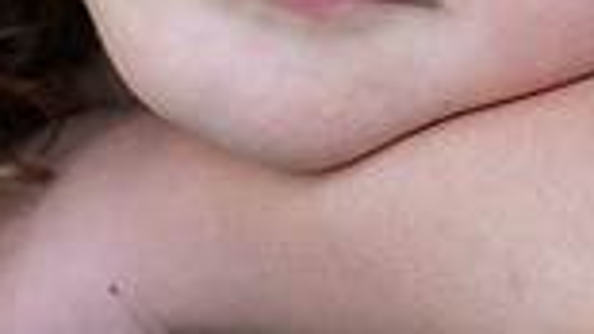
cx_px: 228
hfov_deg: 2.5
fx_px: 13507
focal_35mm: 858
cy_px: -184
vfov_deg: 1.4
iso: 100
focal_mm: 125
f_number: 3.5
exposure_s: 1/320
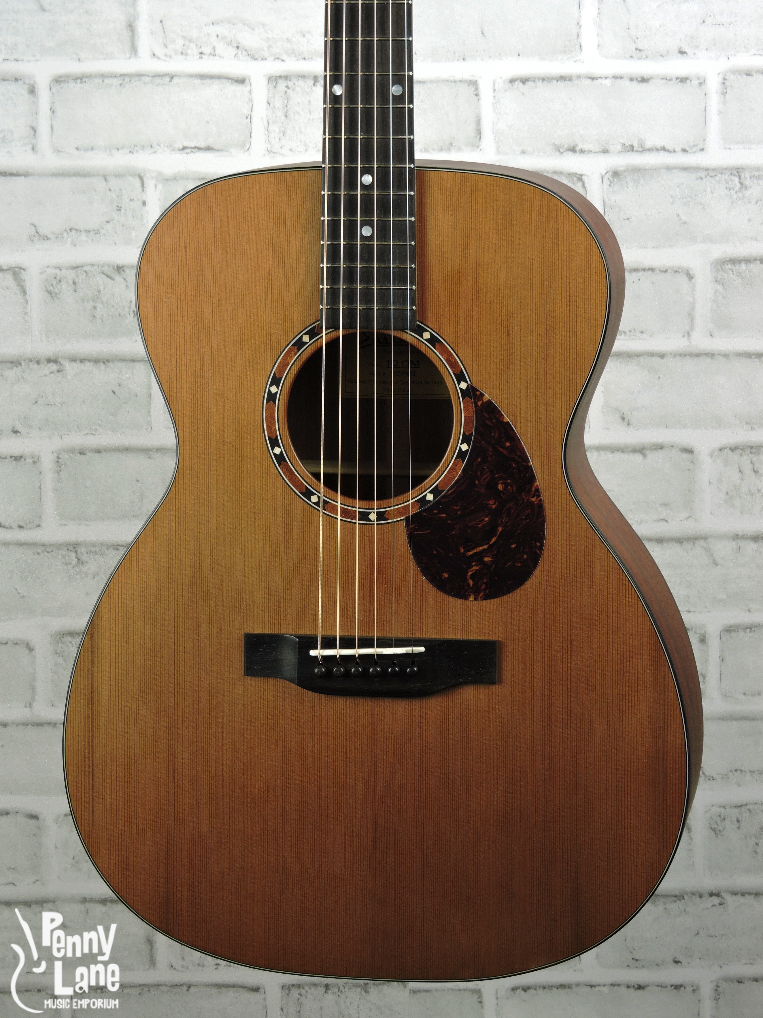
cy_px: 509
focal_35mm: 115
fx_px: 3380
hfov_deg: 12.9
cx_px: 382
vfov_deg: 17.1
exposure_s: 1/6
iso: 100
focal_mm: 20.6
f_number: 5
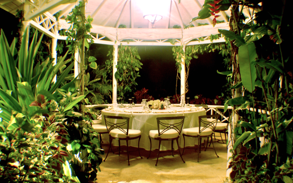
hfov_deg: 40.3
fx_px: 399
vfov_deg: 25.8
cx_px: 147
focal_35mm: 50
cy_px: 88
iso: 400
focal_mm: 32
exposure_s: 1/1.6
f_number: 4.5
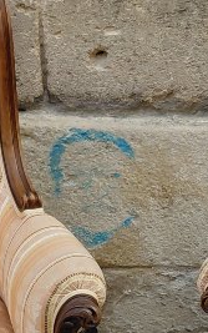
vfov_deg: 17.3
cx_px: 224
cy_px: 279
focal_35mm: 119
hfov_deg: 10.9
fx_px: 1079
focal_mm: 4.69
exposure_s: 1/390
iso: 50
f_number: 1.8
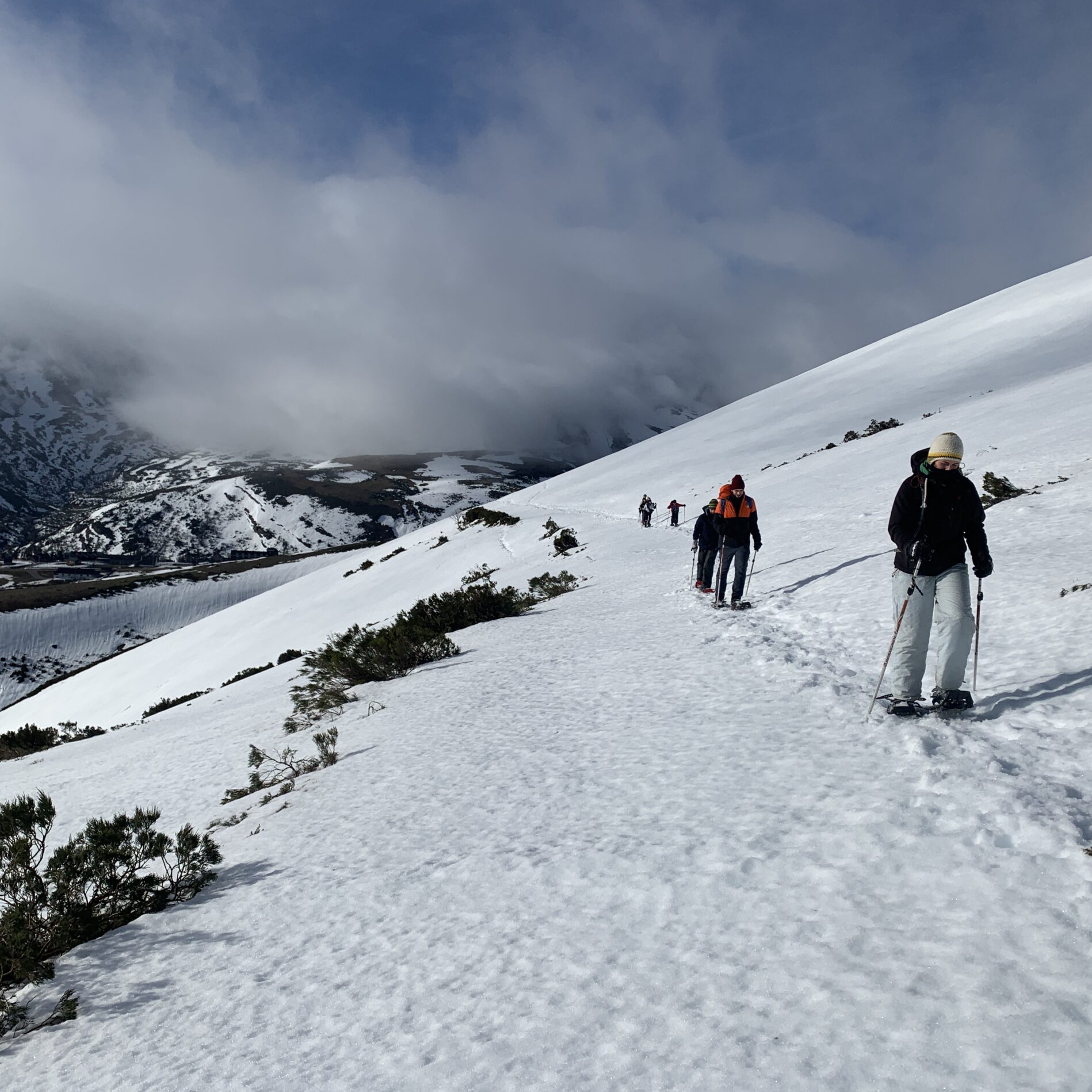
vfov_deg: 52.5
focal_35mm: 31
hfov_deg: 52.5
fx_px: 1106
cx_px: 525
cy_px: 548
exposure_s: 1/9524
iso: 25
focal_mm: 4.25
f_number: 1.8
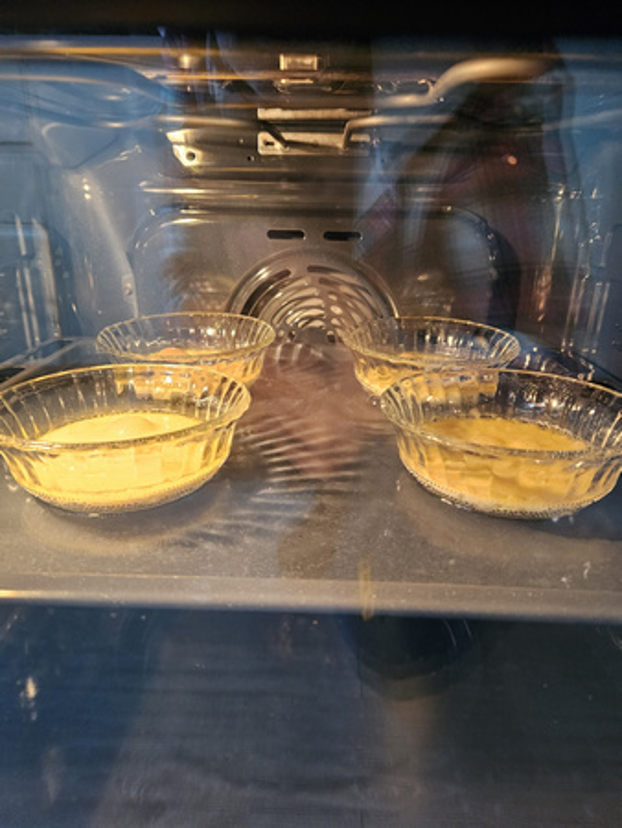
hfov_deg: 58.9
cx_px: 311
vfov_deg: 73.9
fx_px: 551
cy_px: 414
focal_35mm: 23
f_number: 1.8
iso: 500
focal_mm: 5.4
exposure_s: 1/33
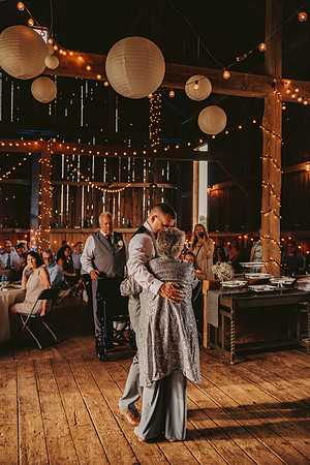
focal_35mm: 34
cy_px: 232
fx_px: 439
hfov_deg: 38.9
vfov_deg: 55.8
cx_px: 155
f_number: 2.8
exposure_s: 1/200
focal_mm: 34
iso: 800
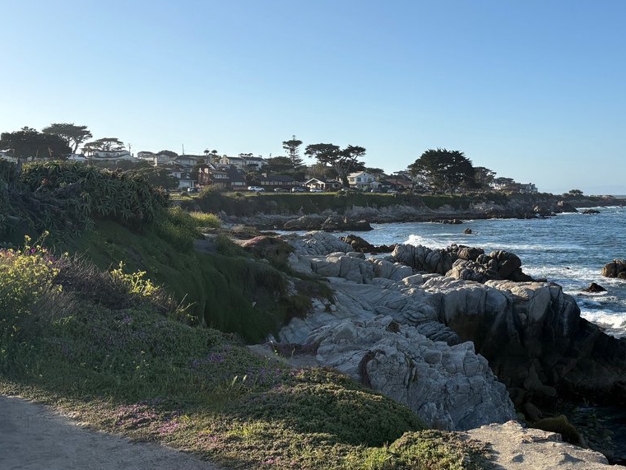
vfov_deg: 35.1
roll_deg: +0.7
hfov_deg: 44.1
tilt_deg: -2.6
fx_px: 742
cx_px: 477
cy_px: 219
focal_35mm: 41
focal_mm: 5.96
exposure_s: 1/3448
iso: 50
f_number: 1.6
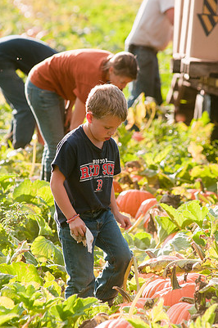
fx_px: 3071
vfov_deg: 6.1
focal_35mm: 337
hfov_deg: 4.1
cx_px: 114
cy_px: 167
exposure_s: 1/500
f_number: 5.6
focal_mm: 200
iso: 200
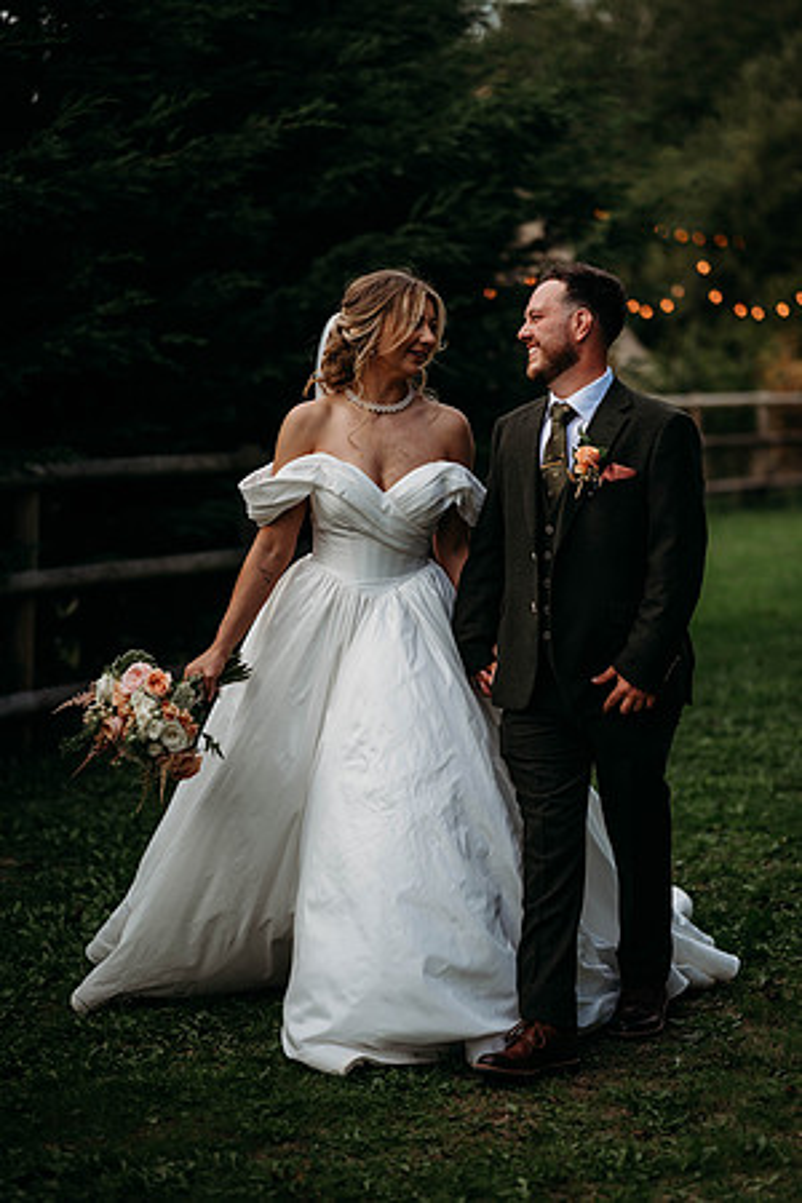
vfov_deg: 23.9
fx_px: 2840
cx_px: 401
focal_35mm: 85
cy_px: 602
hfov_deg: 16.1
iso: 100
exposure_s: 1/2500
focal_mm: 85
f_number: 2
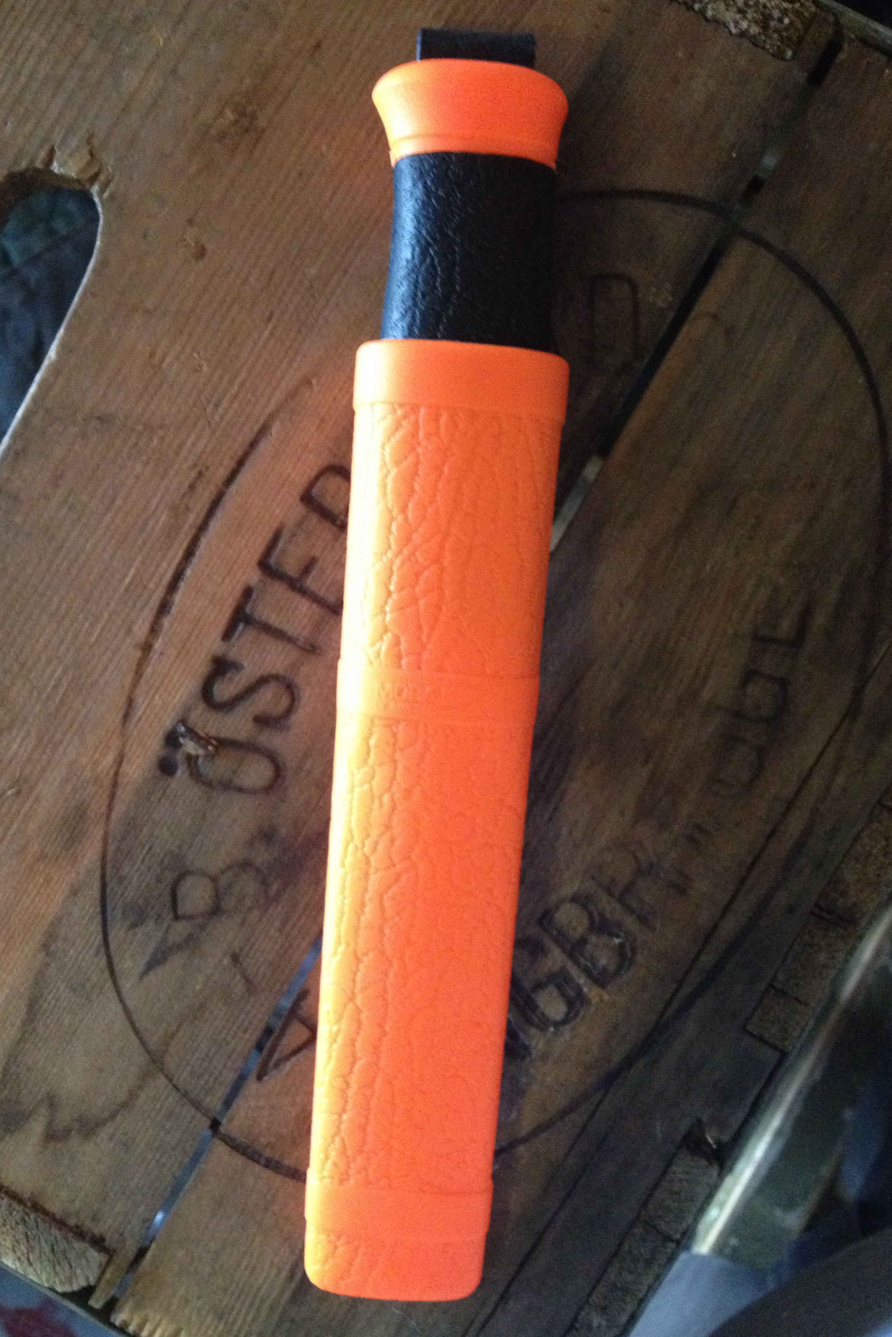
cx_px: 414
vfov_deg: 51.9
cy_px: 677
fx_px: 1375
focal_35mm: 37
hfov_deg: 35.9
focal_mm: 4.28
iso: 500
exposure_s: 1/15
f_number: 2.4
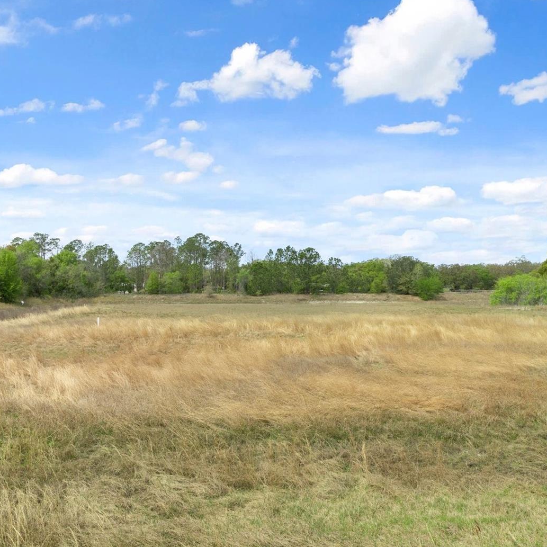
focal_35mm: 26
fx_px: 459
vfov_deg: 61.6
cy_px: 272
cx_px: 241
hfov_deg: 61.4
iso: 320
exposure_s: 1/750
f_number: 8
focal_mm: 13
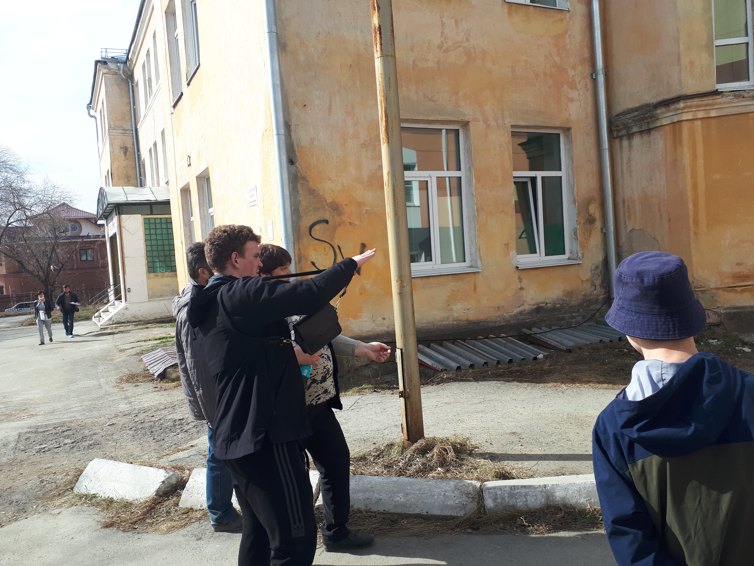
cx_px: 377
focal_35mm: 27
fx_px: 588
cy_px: 283
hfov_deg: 65.3
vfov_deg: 51.4
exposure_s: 1/889
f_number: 1.9
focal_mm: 3.6
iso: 40
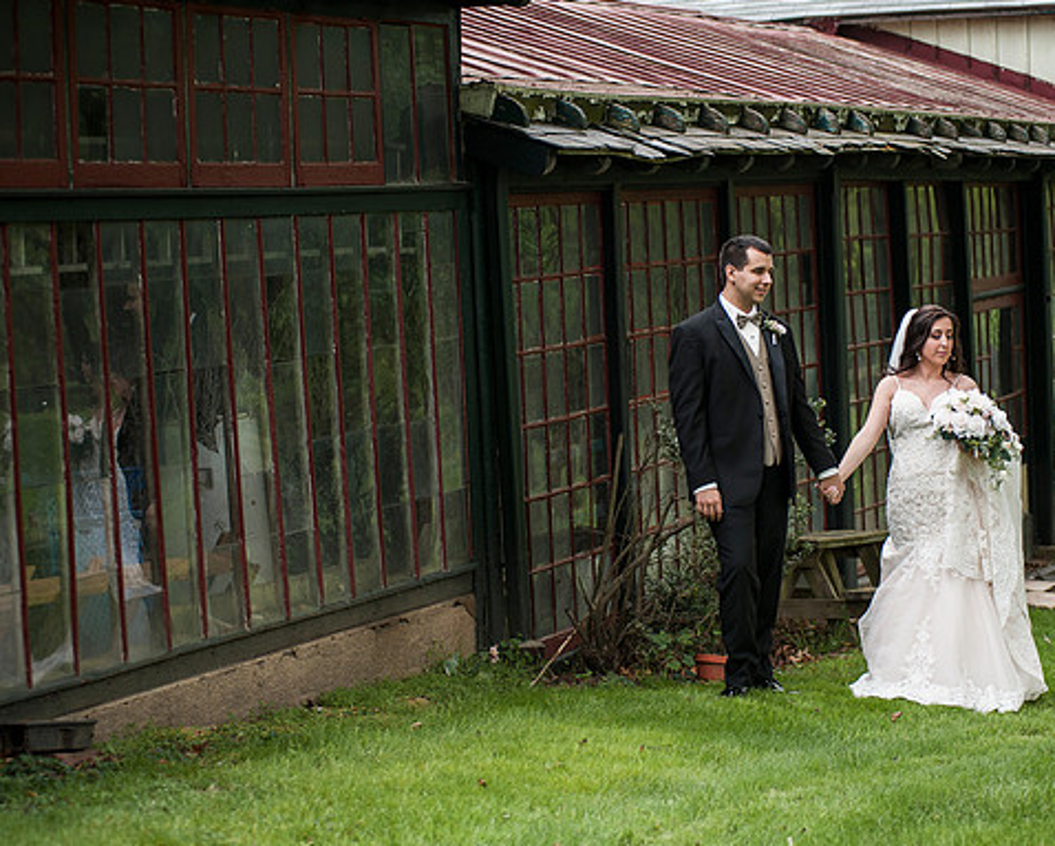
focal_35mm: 91
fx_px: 2843
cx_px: 598
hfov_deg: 21.0
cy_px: 424
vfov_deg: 16.9
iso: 200
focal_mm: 80
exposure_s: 1/640
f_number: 3.2
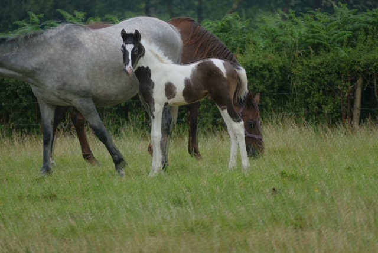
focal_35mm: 416
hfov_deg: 5.0
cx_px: 189
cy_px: 126
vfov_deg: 3.3
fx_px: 4372
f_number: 4
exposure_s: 1/125
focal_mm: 146
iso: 250
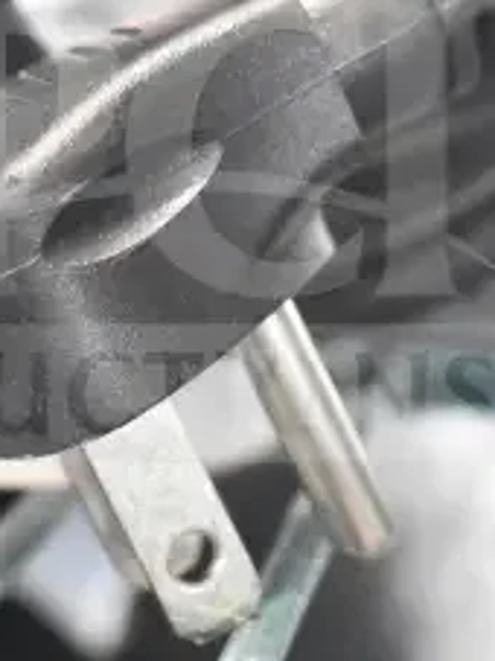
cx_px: 195
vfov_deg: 16.4
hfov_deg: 12.3
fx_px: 2296
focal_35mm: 120
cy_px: 231
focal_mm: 31
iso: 6400
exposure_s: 1/125
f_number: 5.6
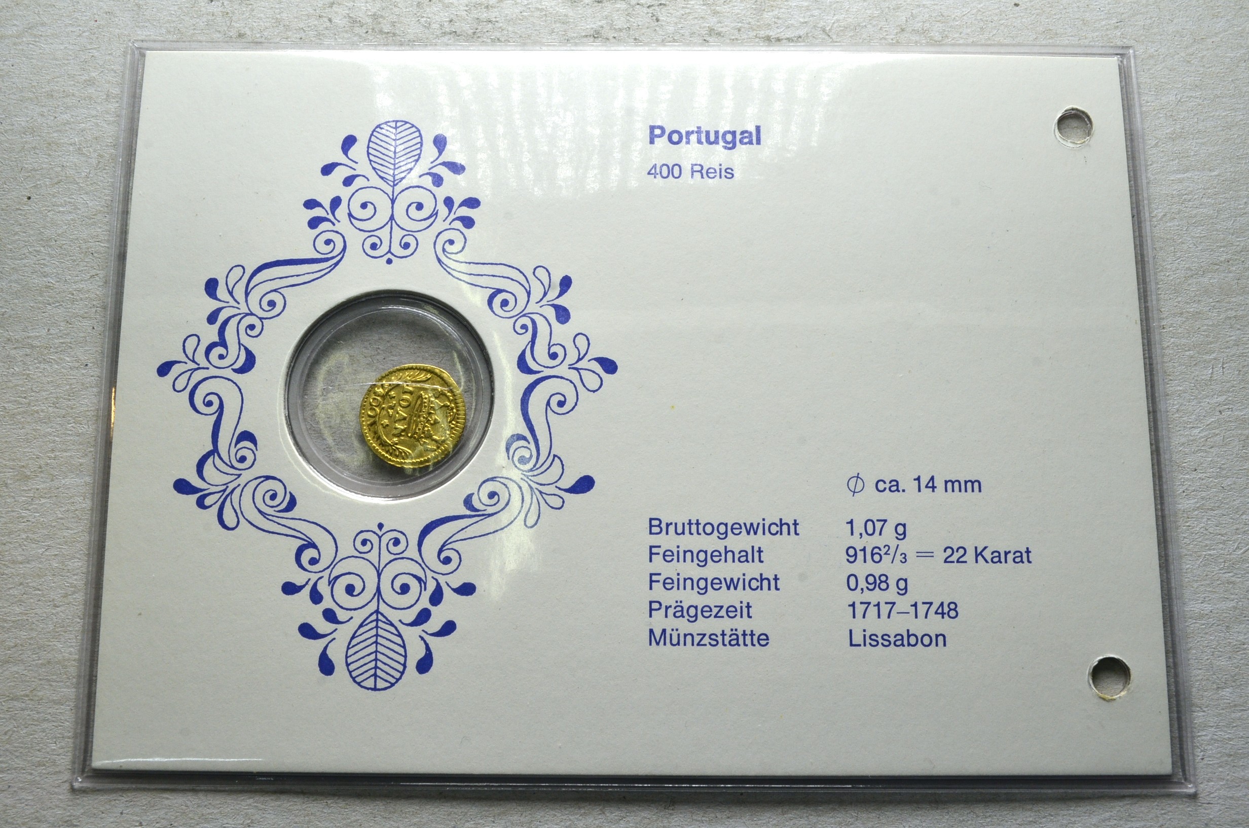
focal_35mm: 39
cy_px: 414
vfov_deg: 34.1
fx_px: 1350
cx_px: 624
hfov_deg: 49.6
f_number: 14
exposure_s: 1/250
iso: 400
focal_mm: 26
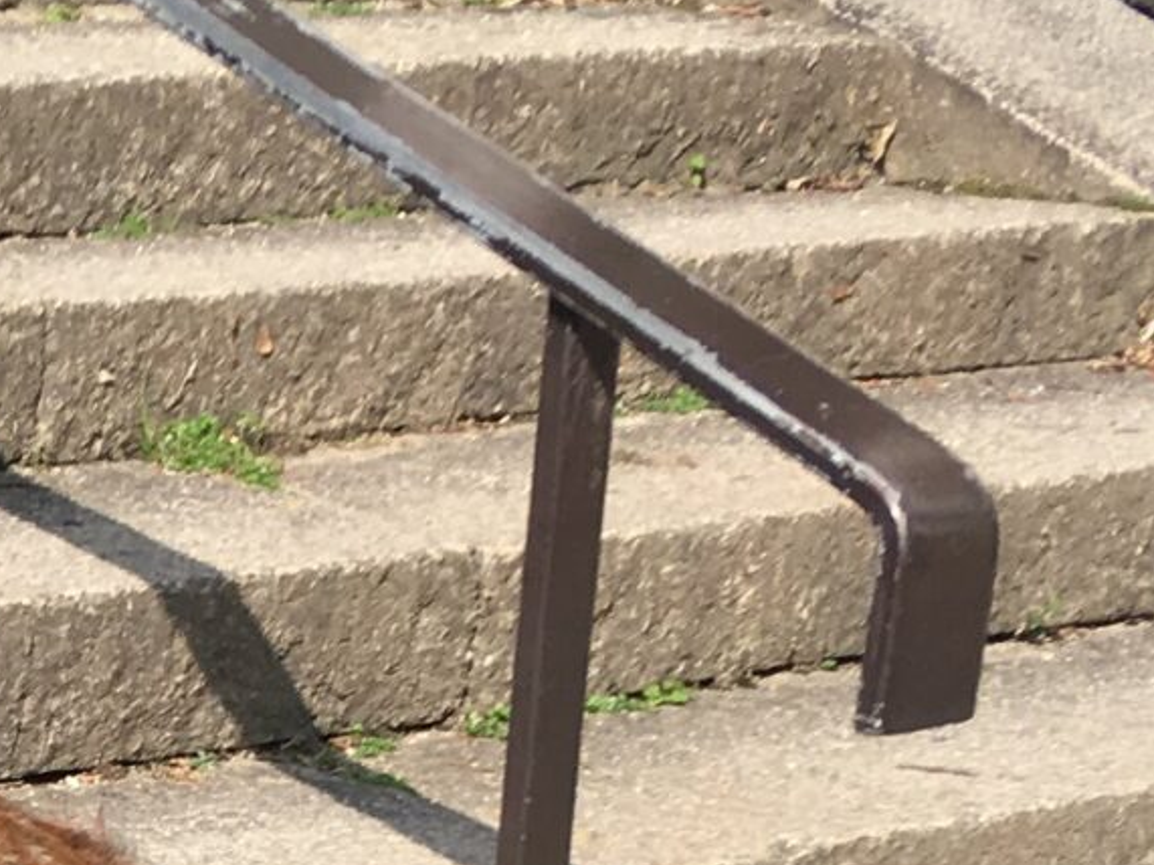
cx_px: -641
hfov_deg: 14.1
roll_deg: -0.3
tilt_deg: -19.6
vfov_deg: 10.7
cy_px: 1510
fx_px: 4333
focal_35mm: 130
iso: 25
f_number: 2.2
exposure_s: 1/1115
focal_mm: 4.15
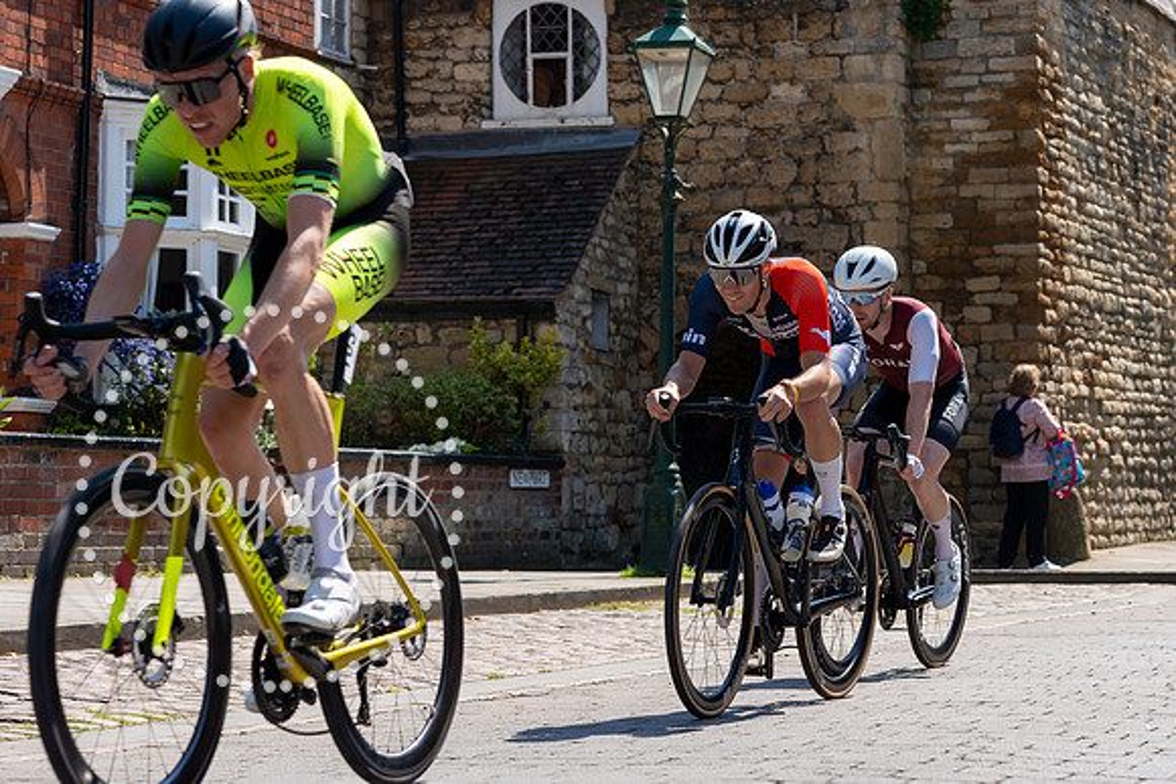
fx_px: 3037
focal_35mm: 93
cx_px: 669
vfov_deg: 14.7
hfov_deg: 21.9
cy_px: 313
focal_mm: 75
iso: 160
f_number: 5
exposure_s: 1/800
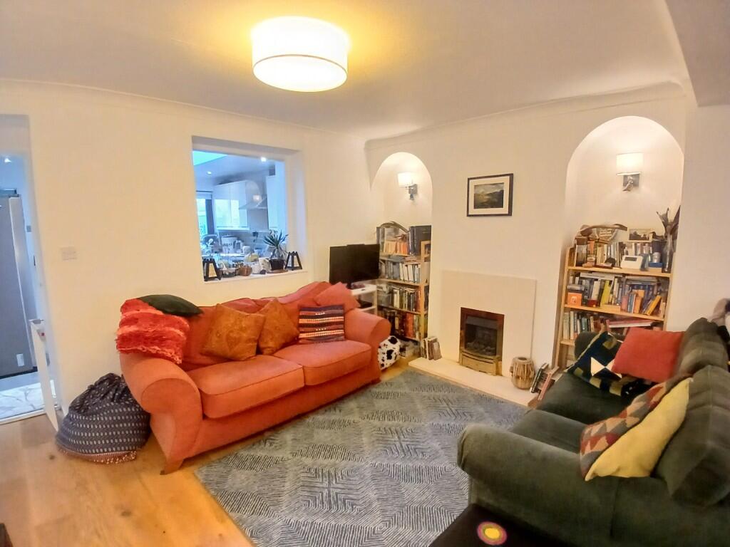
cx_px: 365
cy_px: 274
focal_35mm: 17
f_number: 2.2
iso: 500
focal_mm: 1.4
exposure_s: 1/25
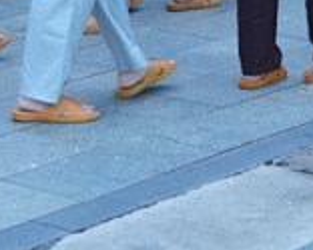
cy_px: -394
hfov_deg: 9.4
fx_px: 1900
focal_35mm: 205
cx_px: 95
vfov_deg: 7.0
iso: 3200
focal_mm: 35
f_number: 2.8
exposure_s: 1/125
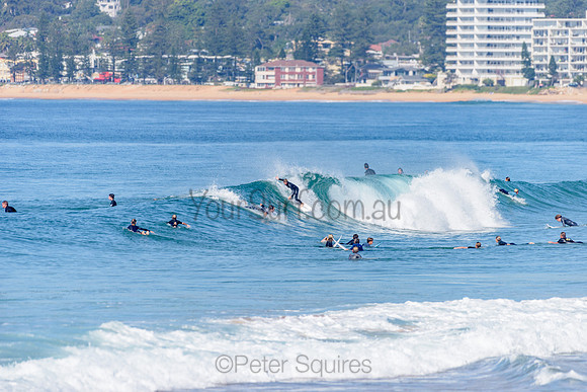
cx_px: 294
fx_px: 8154
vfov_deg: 2.8
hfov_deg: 4.1
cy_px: 196
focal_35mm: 500
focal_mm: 500
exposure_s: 1/2000
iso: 140
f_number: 5.6
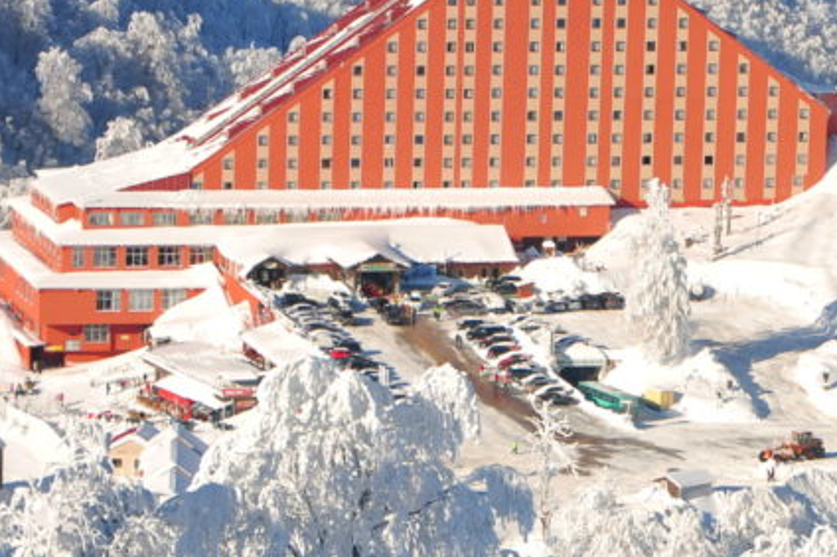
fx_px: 7573
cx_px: 594
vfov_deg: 4.2
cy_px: 517
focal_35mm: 326
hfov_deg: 6.3
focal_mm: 90
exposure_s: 1/640
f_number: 6.3
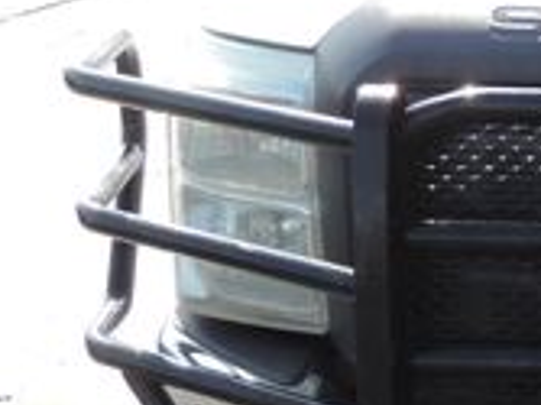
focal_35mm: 92
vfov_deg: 16.0
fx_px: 1437
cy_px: 262
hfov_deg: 18.7
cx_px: 823
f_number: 3
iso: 80
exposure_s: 1/320
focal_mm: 4.3
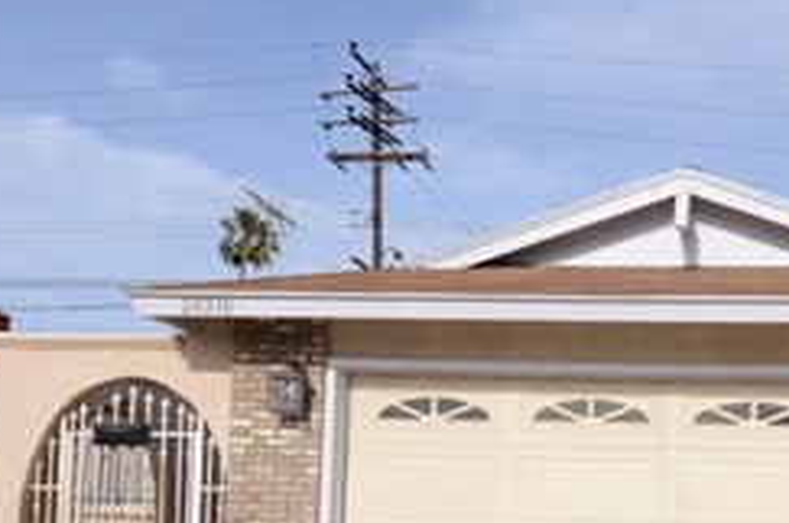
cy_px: 442
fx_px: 1122
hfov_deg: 37.4
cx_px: 623
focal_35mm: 51
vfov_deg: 25.6
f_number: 13
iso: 400
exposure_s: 1/640
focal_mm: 13
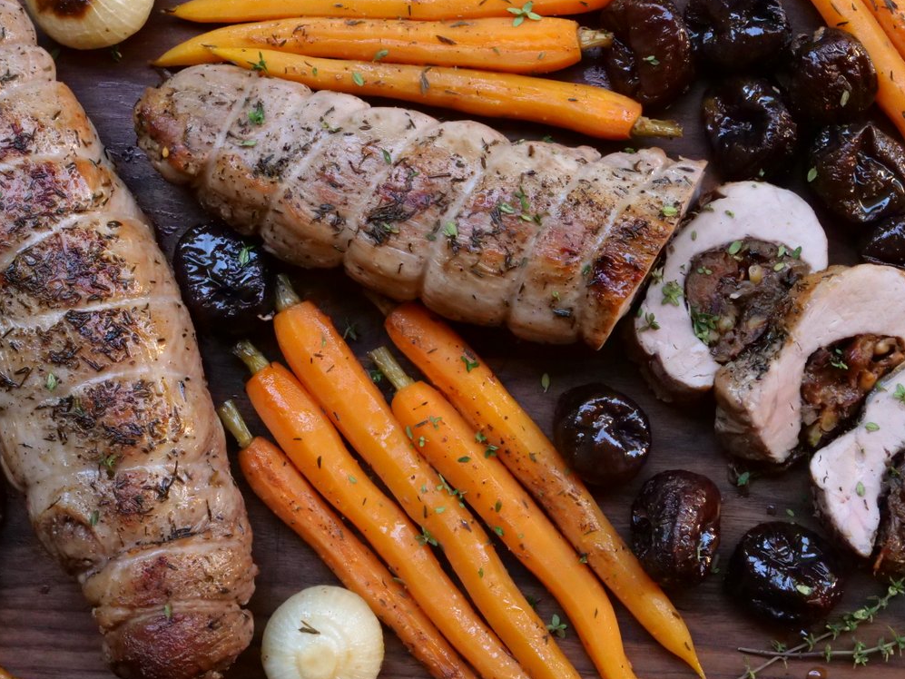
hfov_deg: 29.8
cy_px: 322
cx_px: 496
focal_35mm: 65
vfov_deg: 22.6
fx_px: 1700
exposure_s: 1/50
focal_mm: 27
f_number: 13
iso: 3200
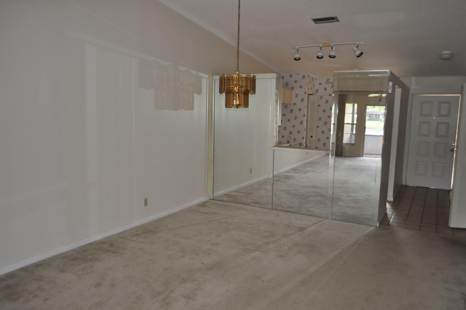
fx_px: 349
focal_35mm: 27
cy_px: 155
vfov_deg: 47.8
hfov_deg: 67.4
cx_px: 233
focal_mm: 18
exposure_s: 1/60
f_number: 3.5
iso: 800
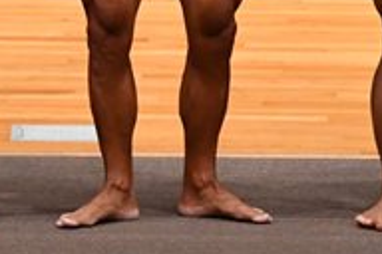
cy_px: -169
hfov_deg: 2.5
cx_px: 146
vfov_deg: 1.7
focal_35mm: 814
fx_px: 8637
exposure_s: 1/400
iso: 4000
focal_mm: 135
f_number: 5.6
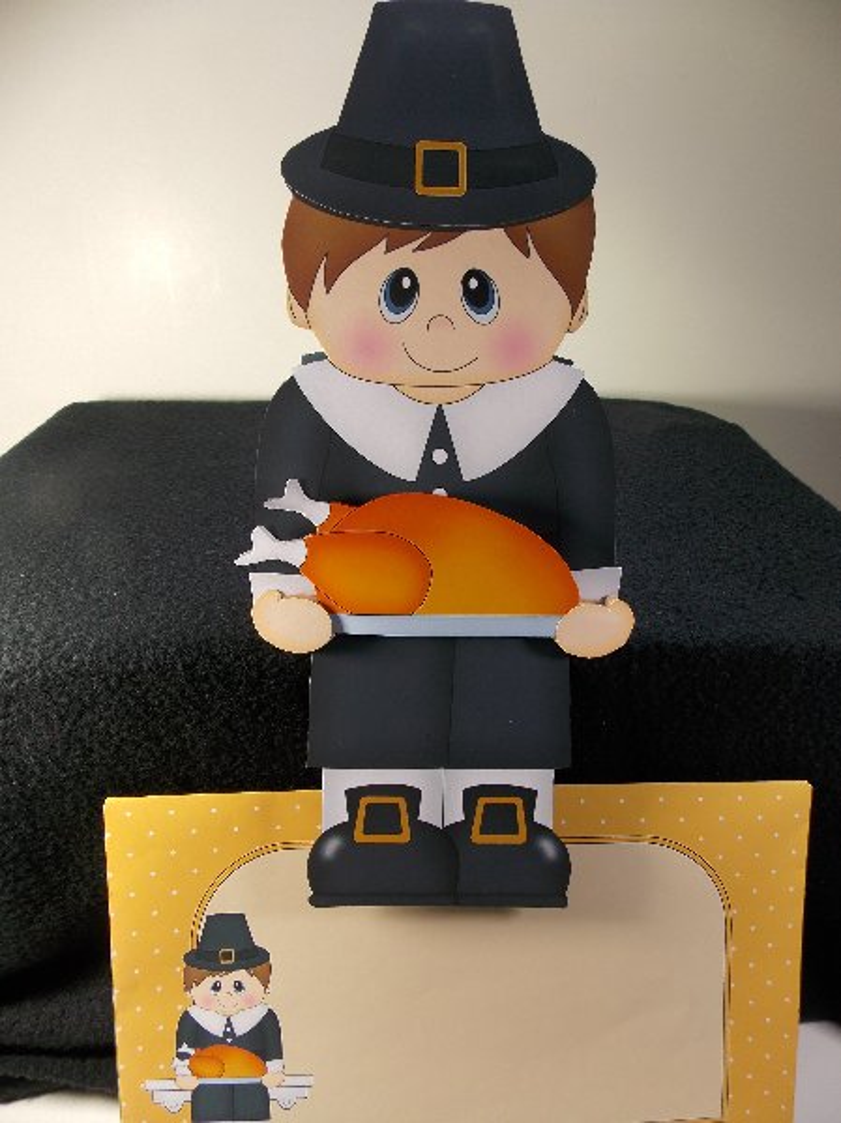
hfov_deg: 58.8
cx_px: 420
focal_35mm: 23
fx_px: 746
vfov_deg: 74.0
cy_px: 562
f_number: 3.1
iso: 80
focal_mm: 4
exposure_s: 1/50
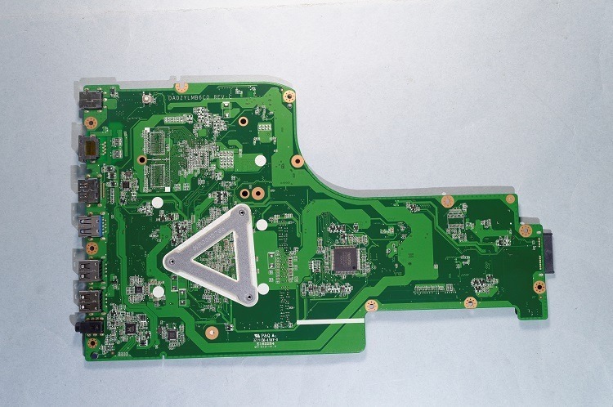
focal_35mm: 33
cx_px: 306
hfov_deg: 57.3
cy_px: 204
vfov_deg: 39.9
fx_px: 561
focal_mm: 22
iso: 100
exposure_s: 1/5
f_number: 8
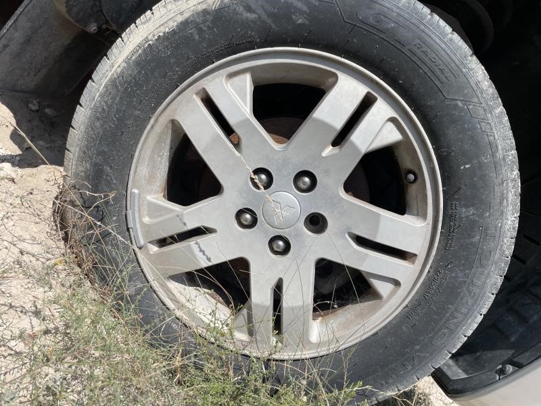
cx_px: 270
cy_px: 203
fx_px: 406
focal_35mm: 26
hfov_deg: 67.3
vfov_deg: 53.1
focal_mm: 4.2
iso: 32
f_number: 1.6
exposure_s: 1/3300
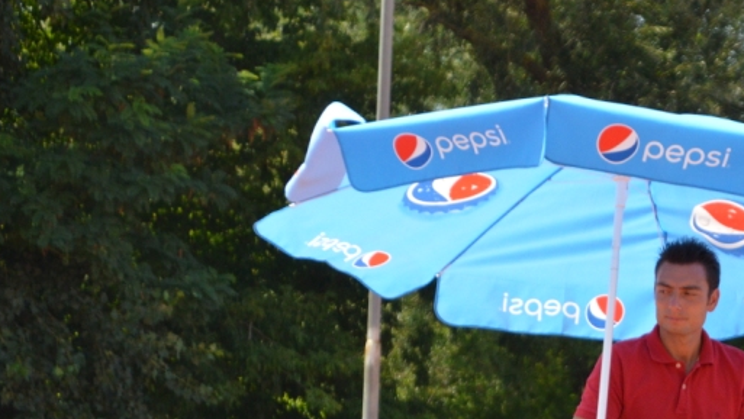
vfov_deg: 3.7
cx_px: 706
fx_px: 6494
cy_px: 478
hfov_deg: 6.5
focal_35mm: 329
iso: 800
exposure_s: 1/500
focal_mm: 105
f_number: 5.6
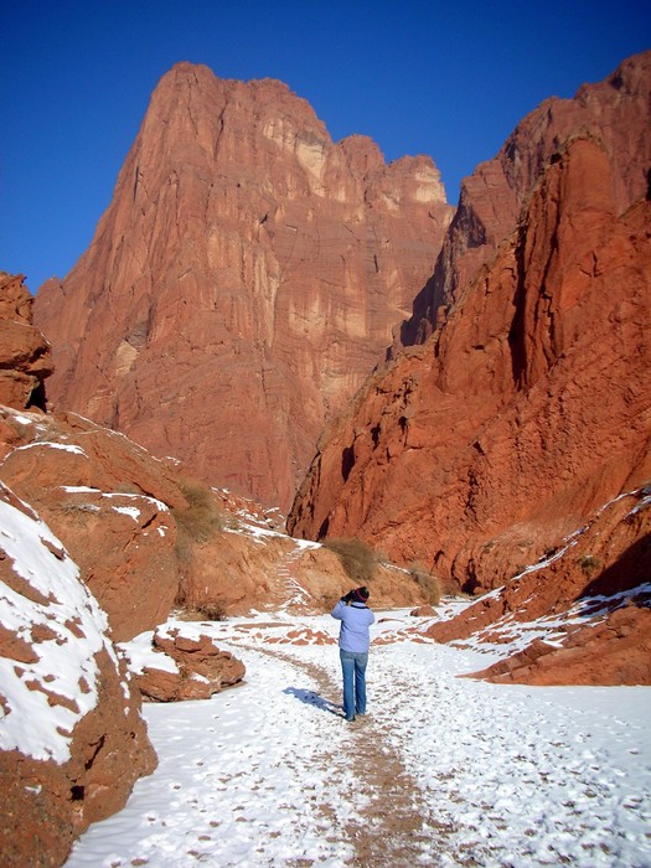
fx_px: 878
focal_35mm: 35
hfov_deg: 40.7
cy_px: 434
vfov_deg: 52.6
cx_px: 326
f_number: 8.5
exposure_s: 1/123
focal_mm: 5.8
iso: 50
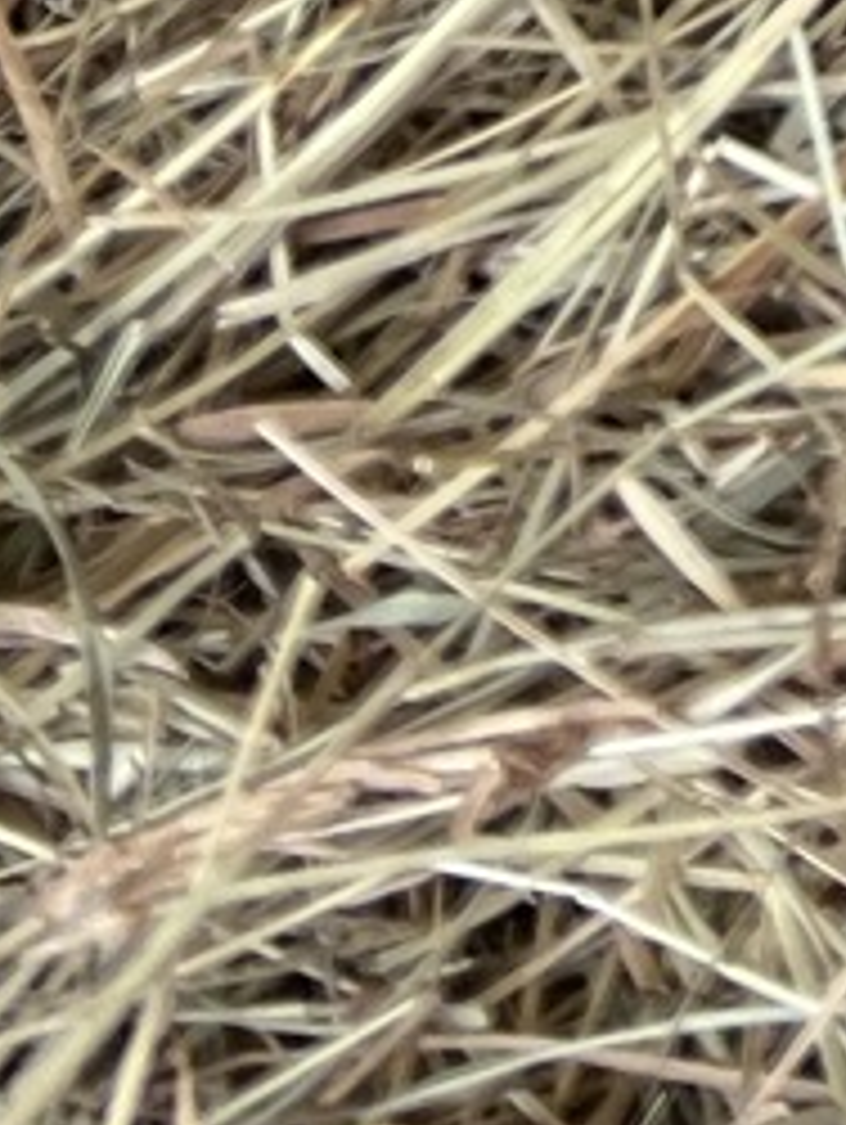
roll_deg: +1.8
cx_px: 2592
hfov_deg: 6.5
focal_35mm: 208
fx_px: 6766
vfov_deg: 7.3
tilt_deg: -11.9
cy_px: -3177
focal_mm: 5.7
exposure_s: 1/231
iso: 40
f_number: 1.5
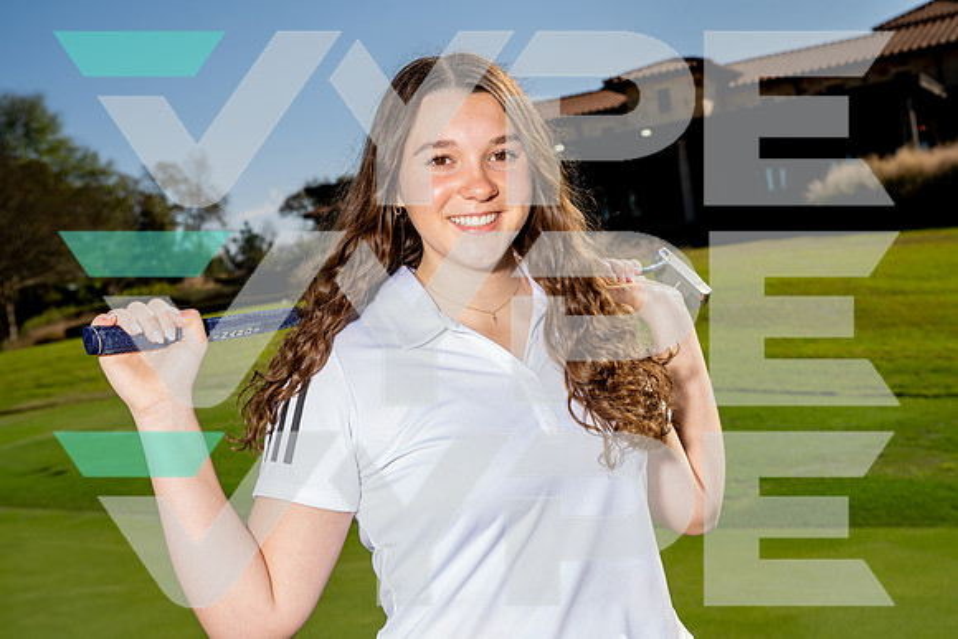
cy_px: 320
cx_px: 479
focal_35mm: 57
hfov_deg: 35.0
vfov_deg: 23.8
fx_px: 1517
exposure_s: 1/250
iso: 100
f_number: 8
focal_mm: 57
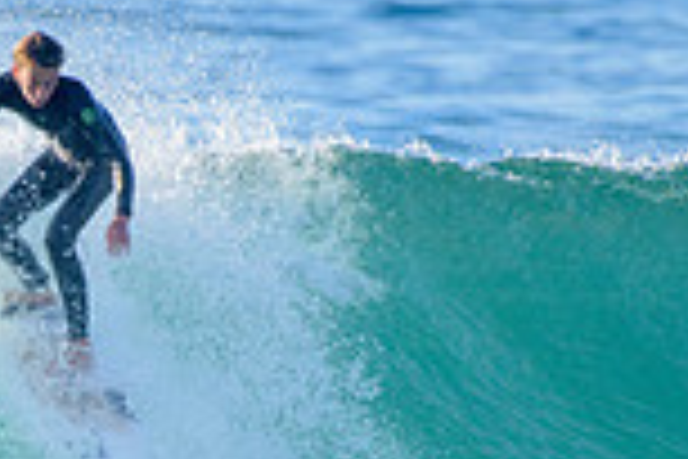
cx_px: 45
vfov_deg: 0.6
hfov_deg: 0.9
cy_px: 367
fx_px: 44487
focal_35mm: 2328
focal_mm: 500
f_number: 5.6
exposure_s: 1/2000
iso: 640
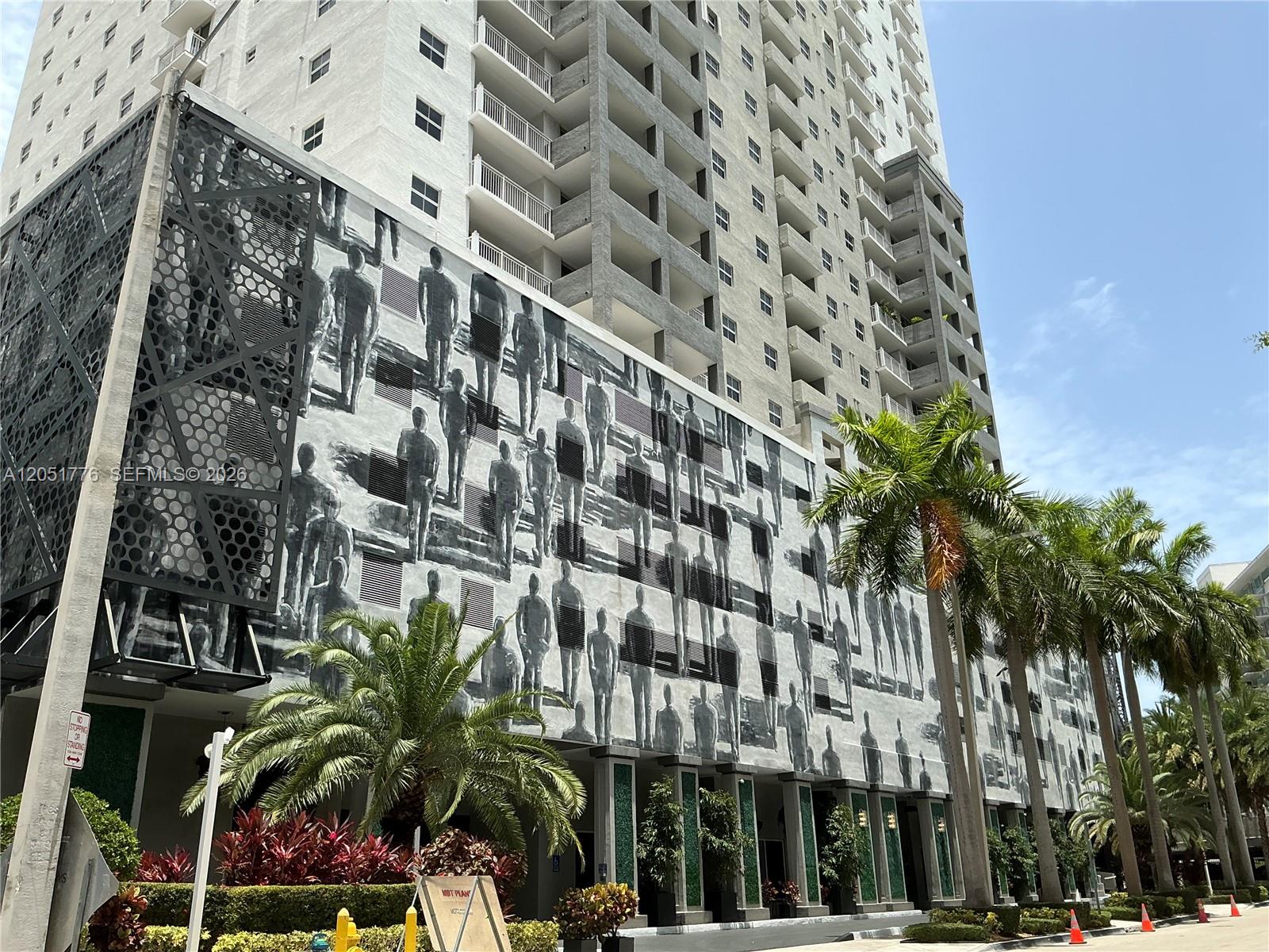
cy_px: 476
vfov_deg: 49.7
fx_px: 1026
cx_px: 634
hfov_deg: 63.4
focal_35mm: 28
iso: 25
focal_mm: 3
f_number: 1.8
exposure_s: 1/1342
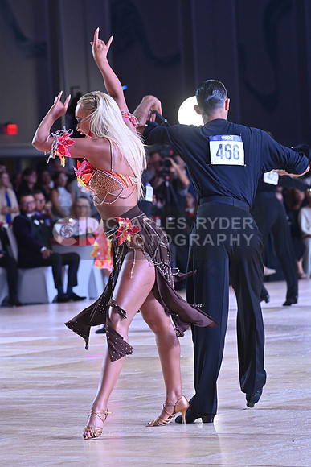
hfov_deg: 7.2
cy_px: 234
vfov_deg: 10.8
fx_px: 2460
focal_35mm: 190
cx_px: 156
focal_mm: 190
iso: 4000
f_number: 8
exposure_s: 1/400
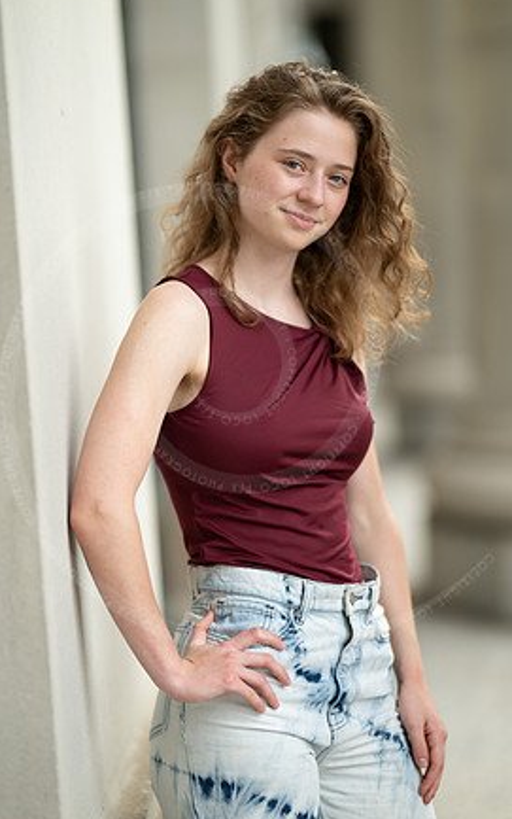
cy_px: 412
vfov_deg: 23.0
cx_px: 251
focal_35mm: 90
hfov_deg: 14.5
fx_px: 2007
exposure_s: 1/640
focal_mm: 85
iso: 100
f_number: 1.2
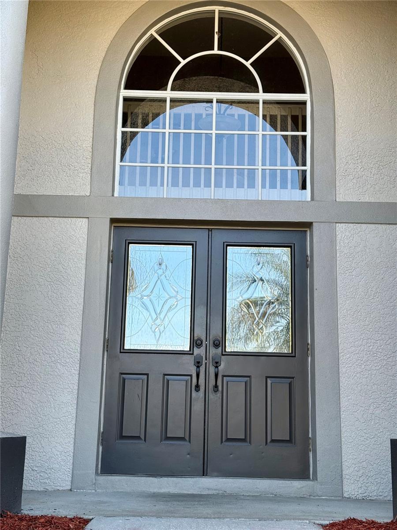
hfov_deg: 30.3
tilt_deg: +12.0
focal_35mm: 48
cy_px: 265
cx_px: 198
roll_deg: -1.6
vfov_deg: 39.7
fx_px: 734
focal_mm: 6.76
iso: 64
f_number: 1.78
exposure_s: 1/442
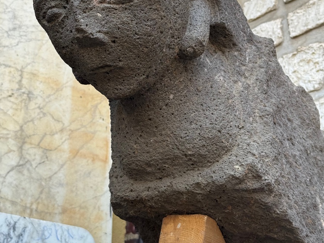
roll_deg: -4.2
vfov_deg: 22.2
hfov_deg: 29.8
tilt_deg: +30.1
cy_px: 34
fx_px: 609
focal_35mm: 65
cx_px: 162
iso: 64
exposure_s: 1/466
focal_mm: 6.76
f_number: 1.78
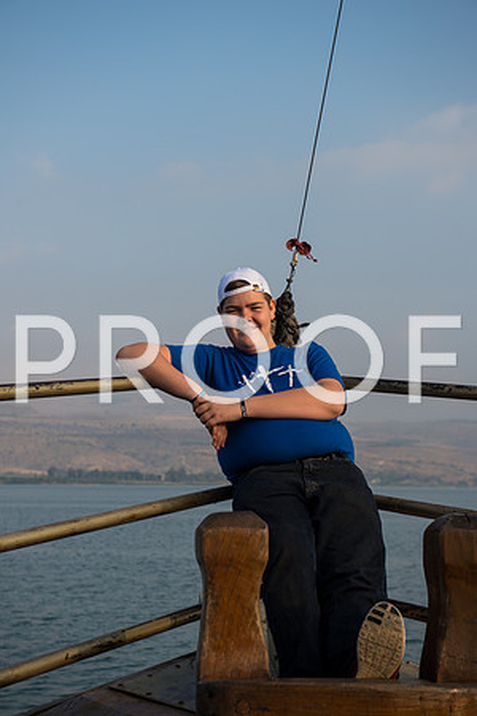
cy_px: 358
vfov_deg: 28.8
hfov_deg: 19.5
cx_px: 238
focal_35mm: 70
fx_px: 1391
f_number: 4
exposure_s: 1/500
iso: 100
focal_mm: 70
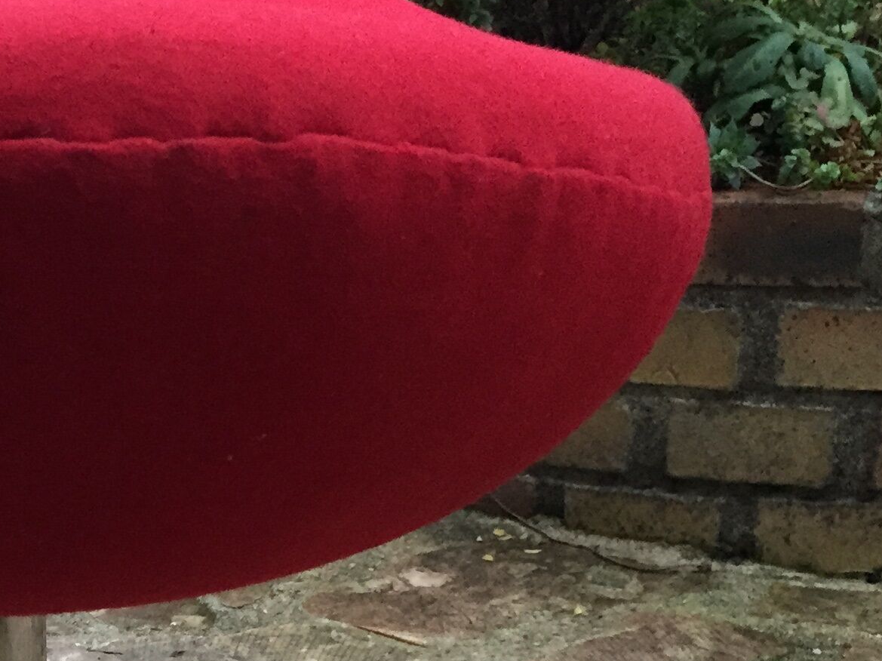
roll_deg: +3.1
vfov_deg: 17.6
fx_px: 2063
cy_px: 721
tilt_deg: -25.3
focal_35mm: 81
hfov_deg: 23.5
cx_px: 85
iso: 160
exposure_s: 1/30
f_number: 2.2
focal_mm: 4.15
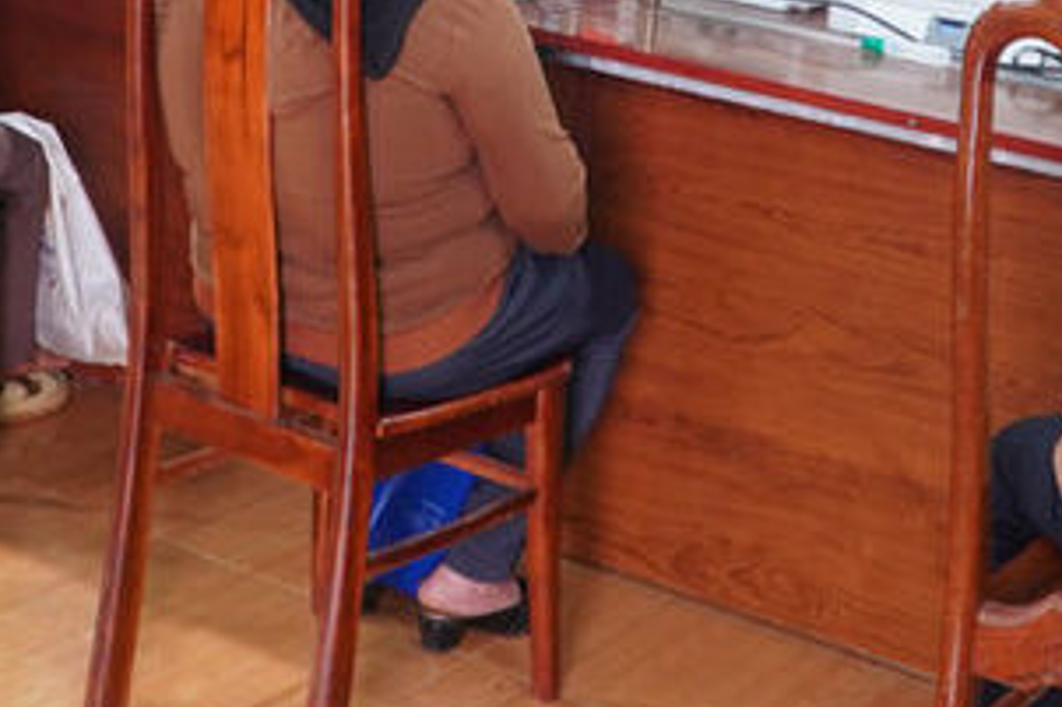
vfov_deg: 17.1
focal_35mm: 76
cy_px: -160
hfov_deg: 26.6
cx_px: 454
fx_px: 2241
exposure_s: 1/30
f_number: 4
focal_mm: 18
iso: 500
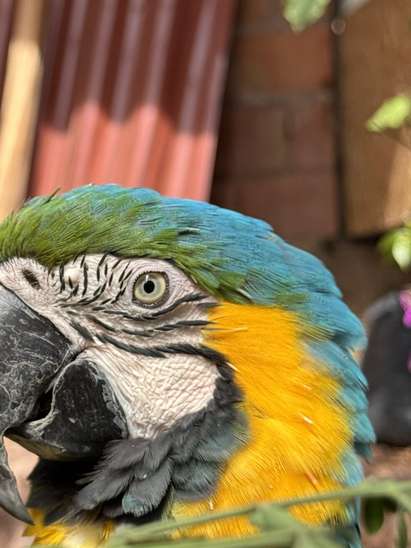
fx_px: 1472
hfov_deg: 15.8
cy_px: 259
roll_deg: +2.5
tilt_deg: +3.5
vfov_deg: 21.1
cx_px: 94
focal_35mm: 93
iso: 64
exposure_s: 1/2110
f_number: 1.78
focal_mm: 6.76
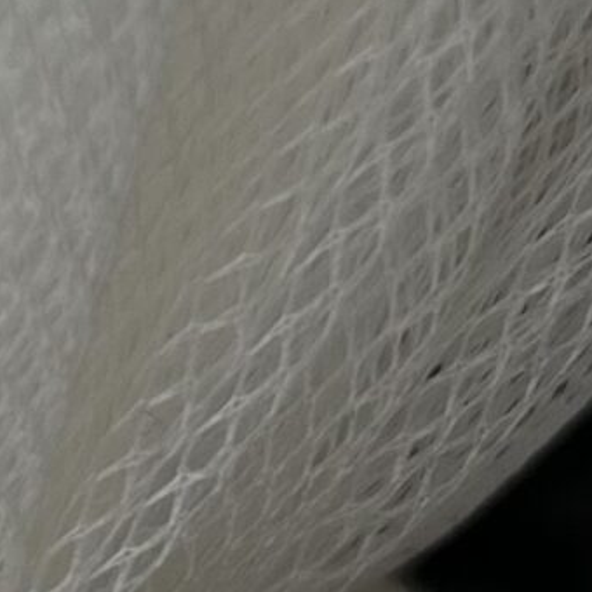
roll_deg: -1.0
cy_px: 648
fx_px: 3347
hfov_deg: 9.4
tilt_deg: -14.0
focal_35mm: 173
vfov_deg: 10.0
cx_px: -618
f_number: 1.5
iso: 50
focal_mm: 5.7
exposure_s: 1/367
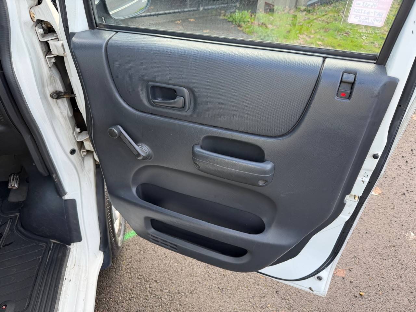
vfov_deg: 56.8
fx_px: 288
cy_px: 156
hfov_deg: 71.6
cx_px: 208
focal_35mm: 24
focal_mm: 6.76
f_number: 1.78
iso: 80
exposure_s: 1/178
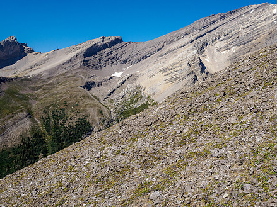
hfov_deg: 49.8
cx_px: 166
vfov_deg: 38.3
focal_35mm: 37
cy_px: 72
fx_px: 296
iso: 200
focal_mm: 14
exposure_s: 1/500
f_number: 8
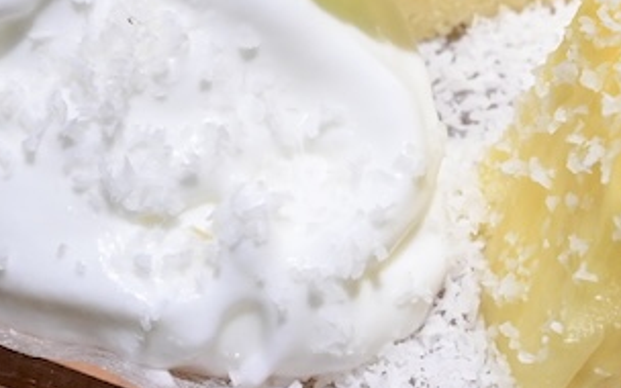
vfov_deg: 6.5
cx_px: 433
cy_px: -44
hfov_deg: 10.4
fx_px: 3402
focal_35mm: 201
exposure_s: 1/160
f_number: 13
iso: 6400
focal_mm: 60
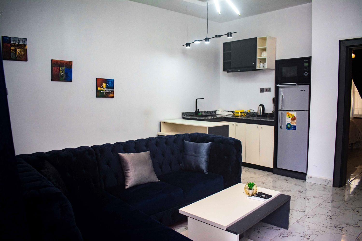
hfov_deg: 67.4
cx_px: 181
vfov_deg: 47.9
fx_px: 271
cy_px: 120
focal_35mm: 27
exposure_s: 1/80
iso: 400
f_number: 3.5
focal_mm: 18
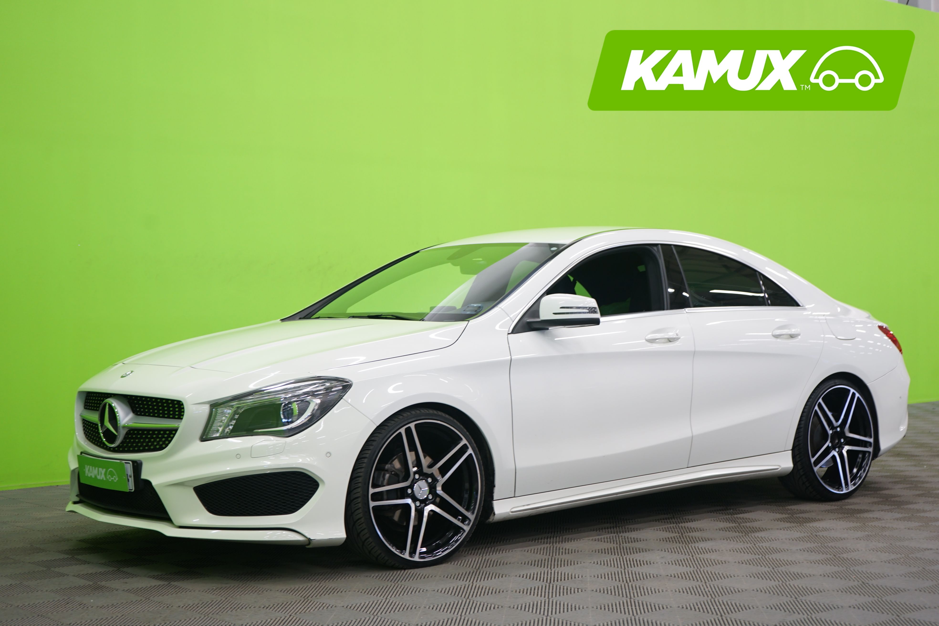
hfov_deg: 37.5
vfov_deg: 25.5
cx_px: 470
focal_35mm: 53
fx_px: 1382
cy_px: 313
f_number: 5
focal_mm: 53
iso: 400
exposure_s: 1/8
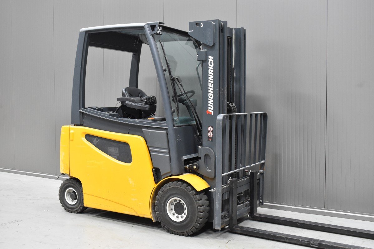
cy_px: 124
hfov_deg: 47.9
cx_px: 187
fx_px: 421
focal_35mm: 40
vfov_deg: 33.0
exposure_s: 1/30
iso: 2000
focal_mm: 27
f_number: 5.6
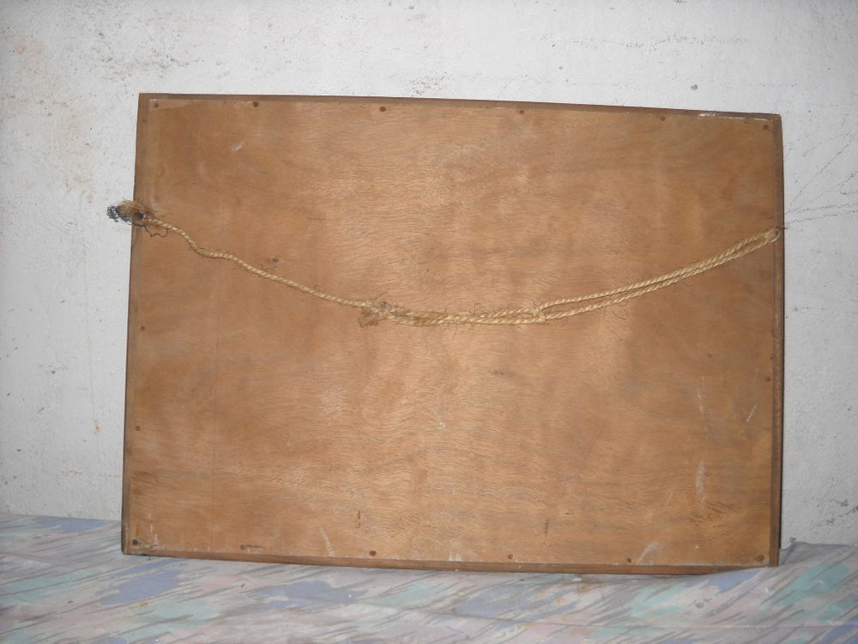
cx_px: 429
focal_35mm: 41
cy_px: 322
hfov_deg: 45.8
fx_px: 1016
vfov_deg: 35.1
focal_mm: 6.72
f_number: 3.1
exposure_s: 1/30
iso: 64
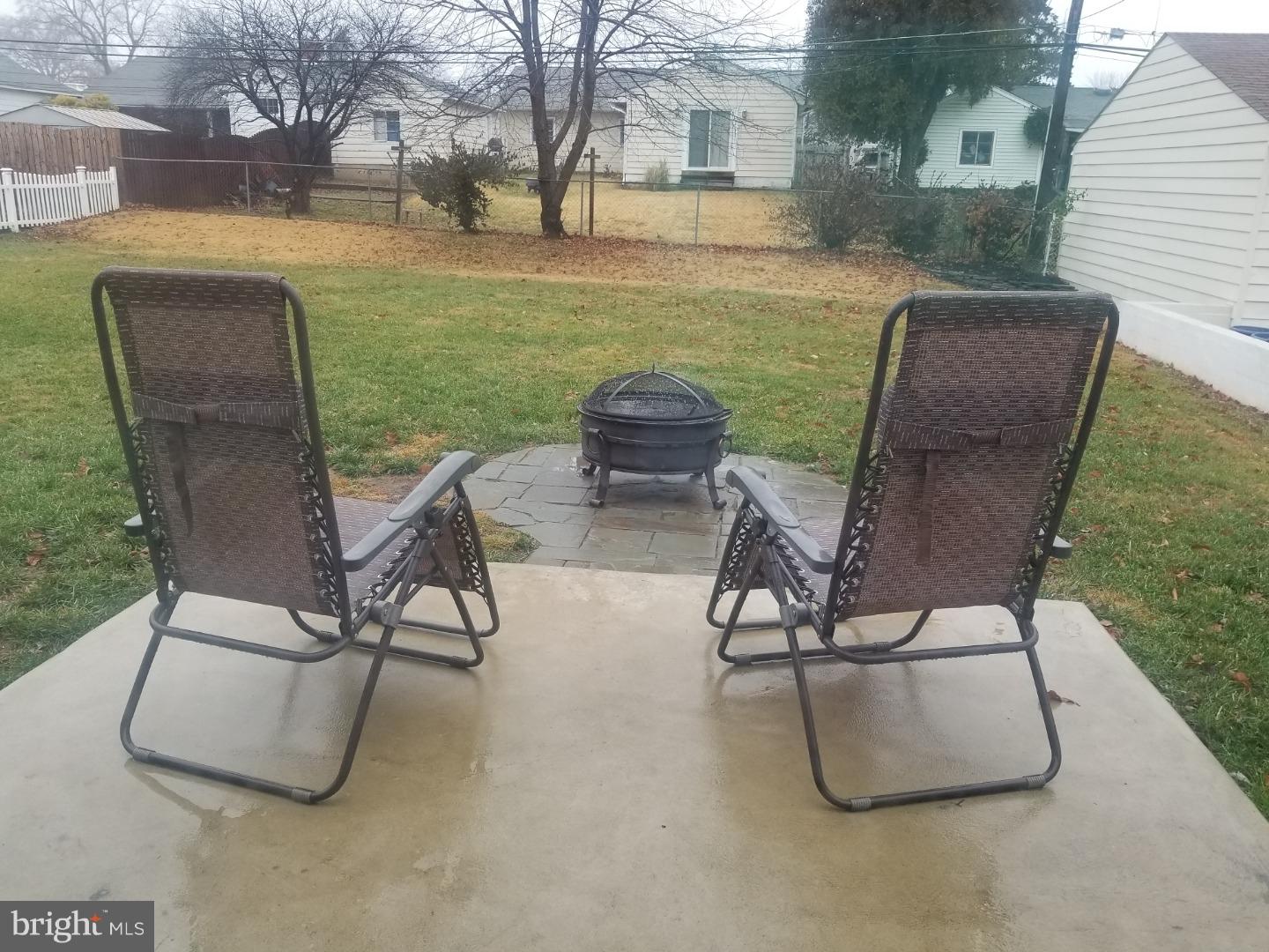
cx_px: 634
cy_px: 476
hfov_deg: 67.3
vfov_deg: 53.1
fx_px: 953
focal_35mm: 26
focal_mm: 4.25
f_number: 1.7
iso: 80
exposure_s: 1/120
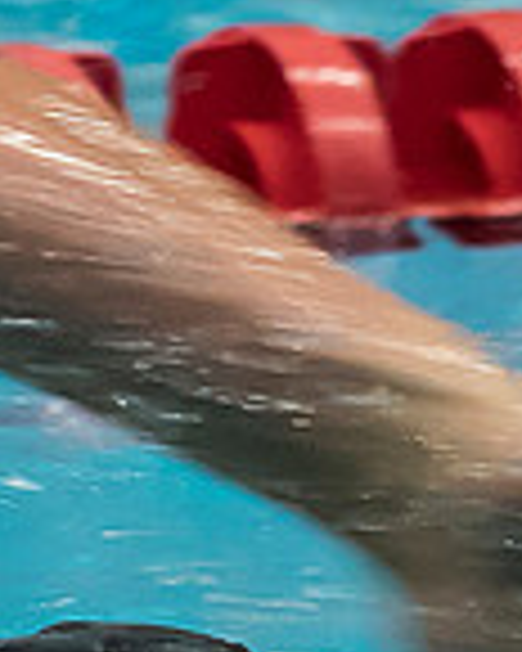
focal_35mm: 2183
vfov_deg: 0.9
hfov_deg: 0.7
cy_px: 1331
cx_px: 308
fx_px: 42157
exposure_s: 1/250
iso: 1600
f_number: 5
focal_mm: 135
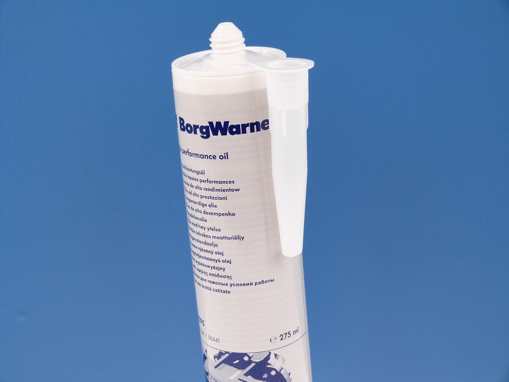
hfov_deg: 27.8
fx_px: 1029
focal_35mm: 70
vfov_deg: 21.0
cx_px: 254
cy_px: 191
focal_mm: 12.6
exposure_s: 1/100
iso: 100
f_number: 3.3
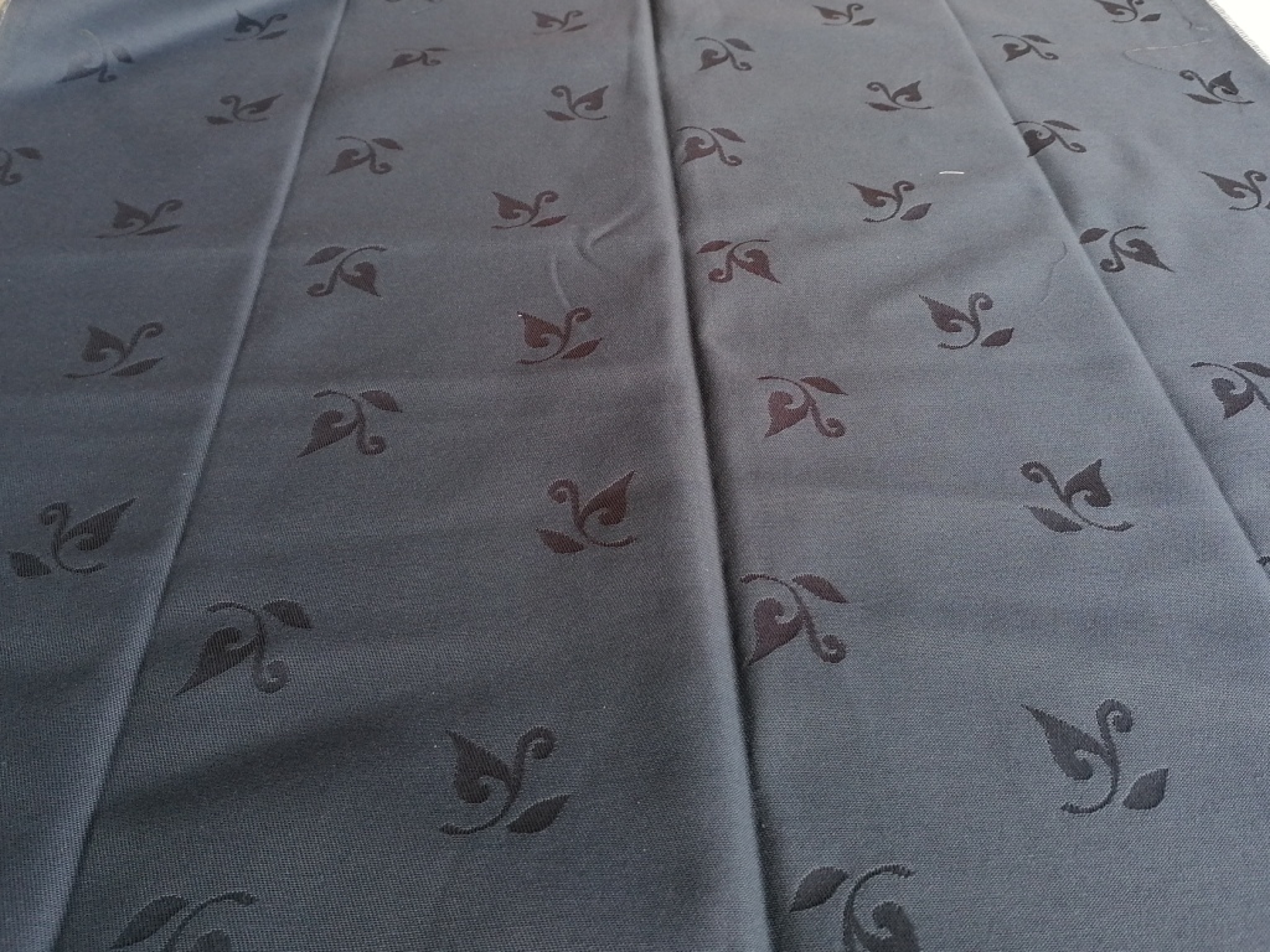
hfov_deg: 65.3
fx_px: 991
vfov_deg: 51.4
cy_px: 476
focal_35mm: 27
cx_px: 635
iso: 100
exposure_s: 1/100
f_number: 1.8
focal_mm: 4.75
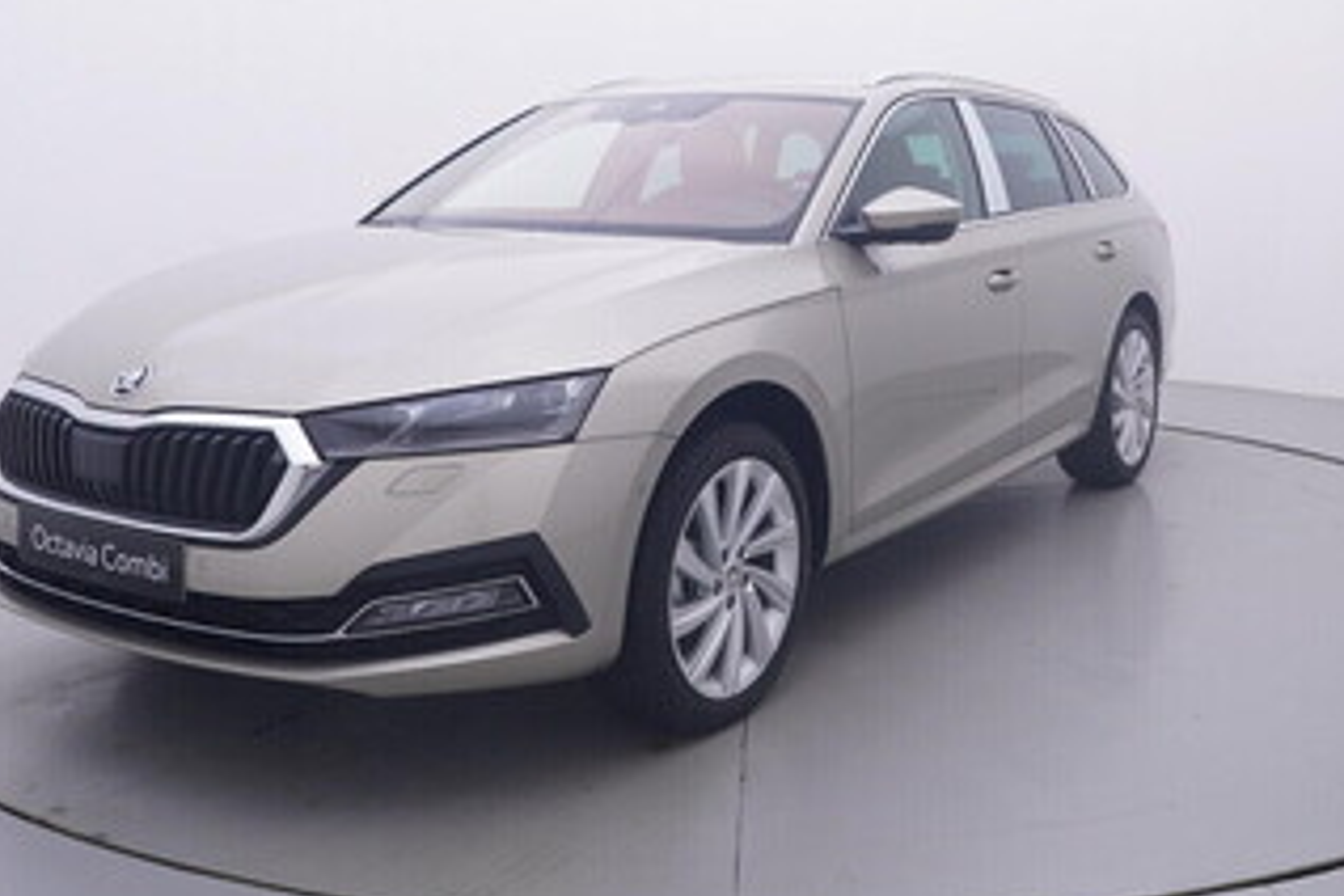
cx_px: 771
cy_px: 239
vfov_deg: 33.7
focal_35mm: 39
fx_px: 1451
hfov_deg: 49.5
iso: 200
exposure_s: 1/80
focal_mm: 15
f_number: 5
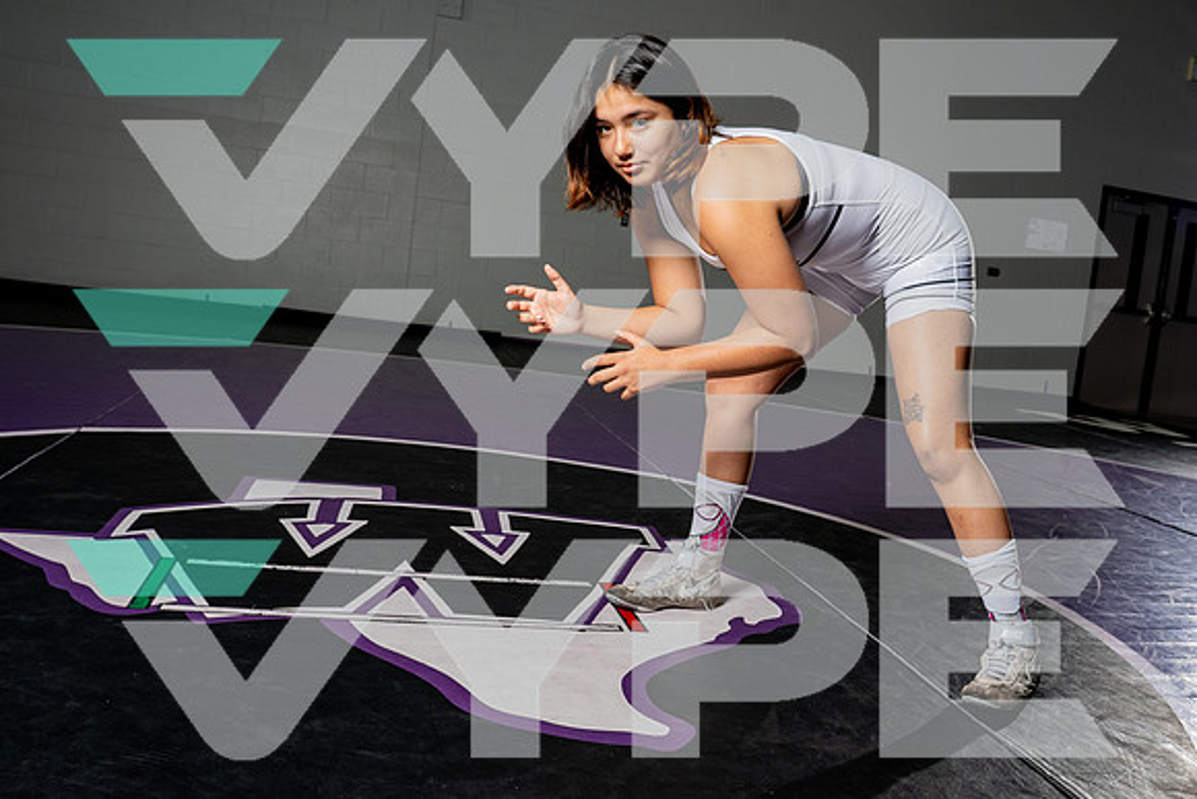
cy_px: 370
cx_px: 661
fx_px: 1089
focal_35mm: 33
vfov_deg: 40.3
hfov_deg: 57.5
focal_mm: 28
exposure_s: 1/250
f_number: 8
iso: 400
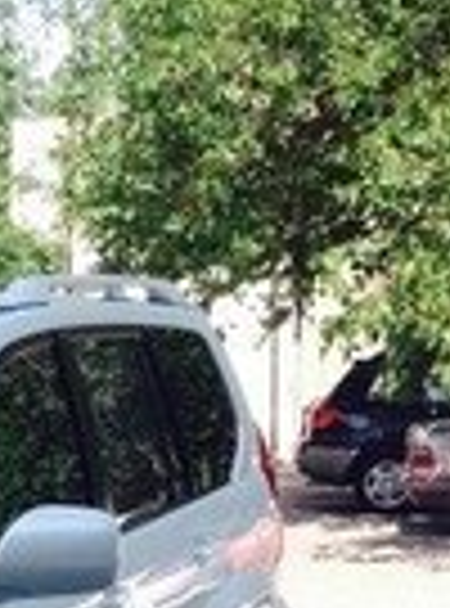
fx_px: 2254
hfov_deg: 10.7
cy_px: 752
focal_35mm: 129
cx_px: -356
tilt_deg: -10.1
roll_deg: +1.5
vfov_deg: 14.8
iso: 50
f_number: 2.4
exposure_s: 1/630
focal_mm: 4.28
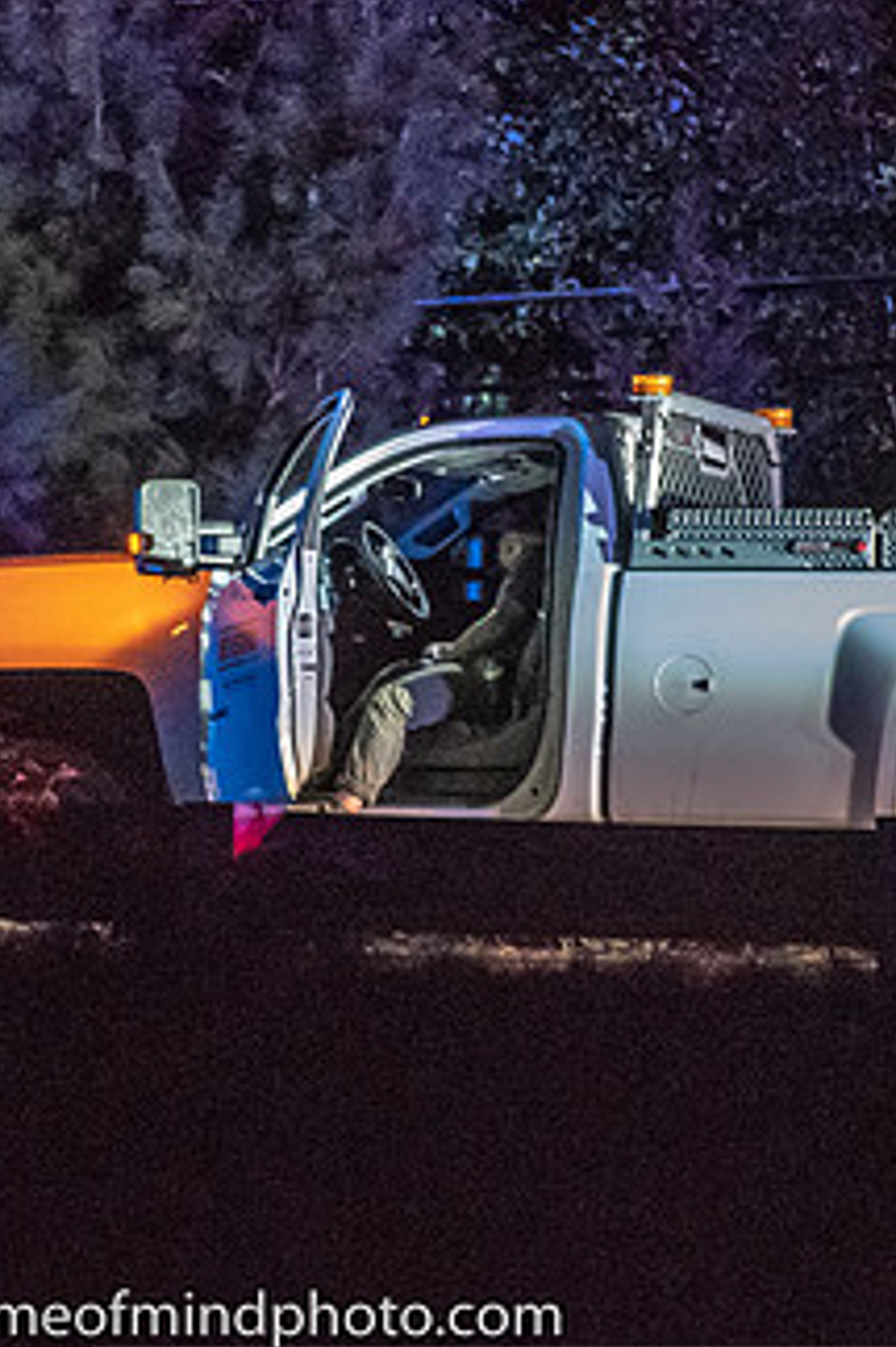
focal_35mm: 516
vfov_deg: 4.0
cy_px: 644
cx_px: 476
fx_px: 19283
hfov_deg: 2.7
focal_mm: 190
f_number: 5.6
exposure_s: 1/60
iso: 16000
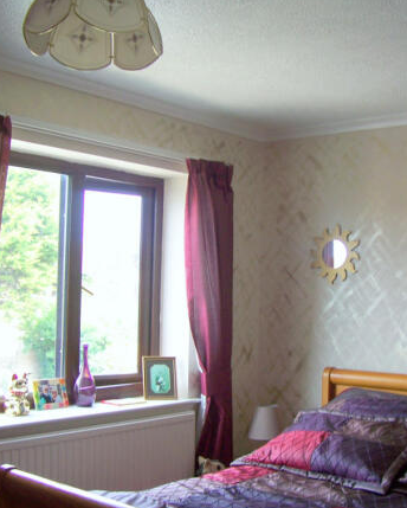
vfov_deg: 41.1
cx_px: 233
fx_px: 677
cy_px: 254
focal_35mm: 45
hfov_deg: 33.4
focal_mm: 5.6
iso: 80
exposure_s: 1/60
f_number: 2.7
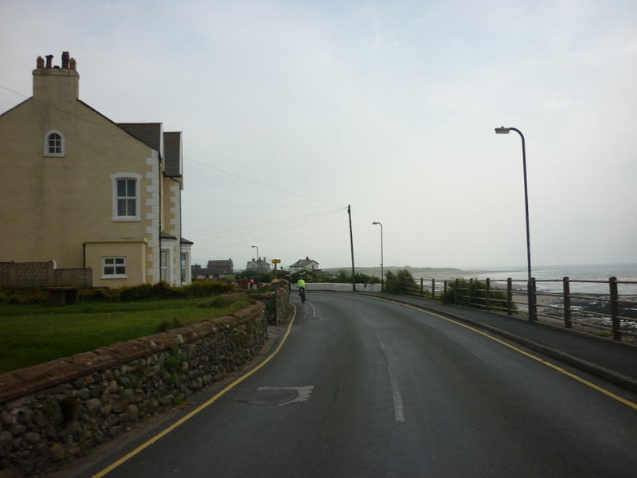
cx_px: 318
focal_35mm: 33
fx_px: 607
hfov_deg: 55.4
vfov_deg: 42.9
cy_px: 239
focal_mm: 5.5
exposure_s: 1/250
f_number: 8
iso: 80
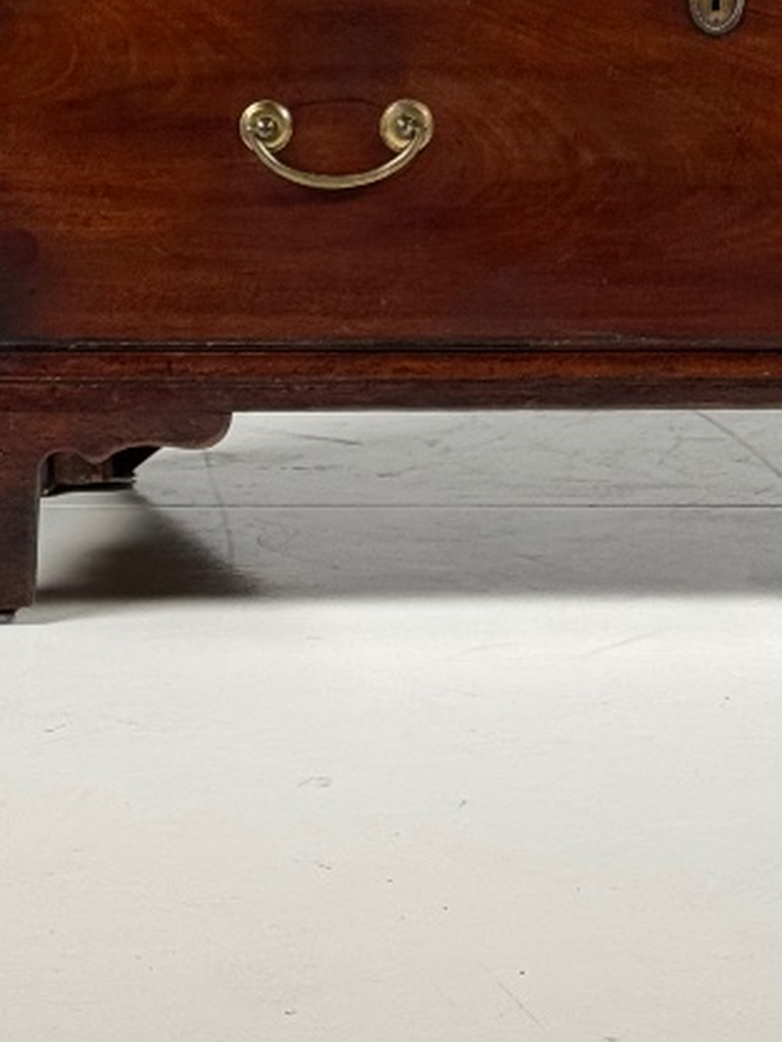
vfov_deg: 13.8
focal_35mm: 138
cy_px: -252
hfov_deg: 10.7
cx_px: 697
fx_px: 4155
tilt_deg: +0.0
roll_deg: -0.1
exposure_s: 1/50
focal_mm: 6.76
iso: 160
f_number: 1.78
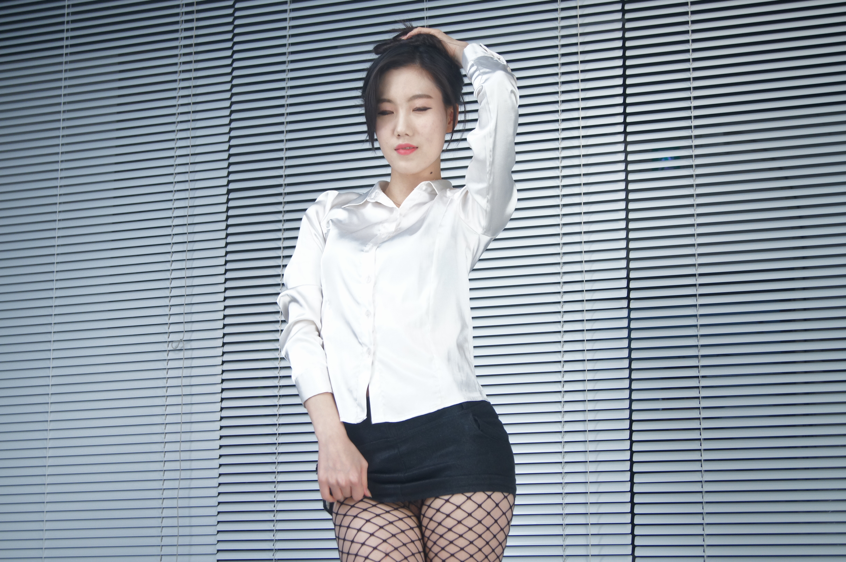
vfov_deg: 22.6
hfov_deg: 33.4
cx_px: 423
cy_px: 281
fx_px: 1408
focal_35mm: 60
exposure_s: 1/125
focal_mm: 40
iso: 800
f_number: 5.6
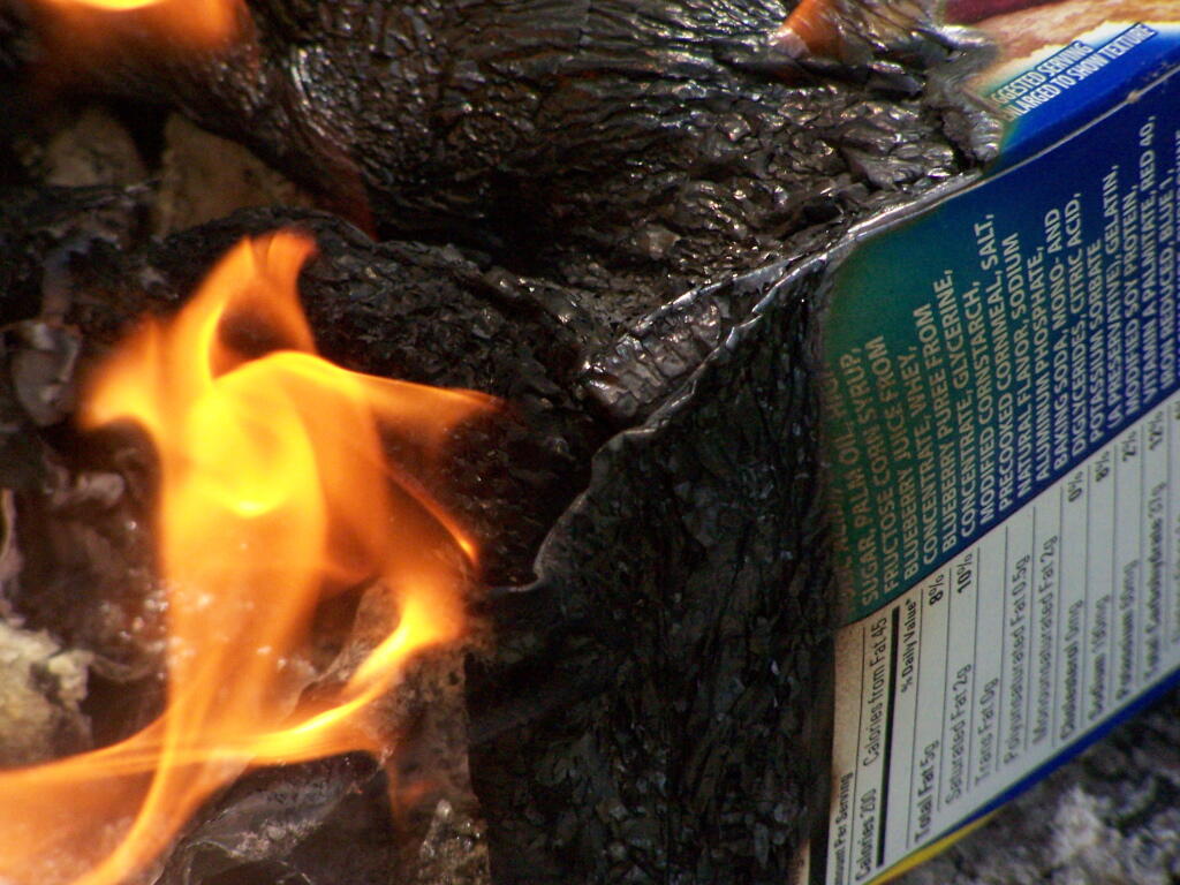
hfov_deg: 5.2
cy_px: 442
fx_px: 12954
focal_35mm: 380
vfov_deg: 3.9
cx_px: 590
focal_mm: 63
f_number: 5
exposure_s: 1/640
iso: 400
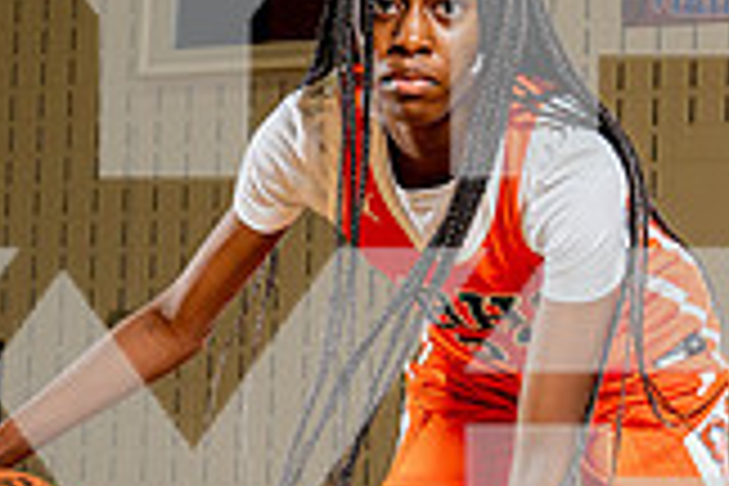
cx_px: 378
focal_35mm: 104
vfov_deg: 13.0
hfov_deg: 19.6
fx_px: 2106
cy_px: 488
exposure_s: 1/250
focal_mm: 29
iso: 400
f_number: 5.6
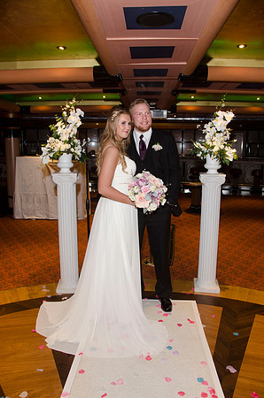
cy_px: 199
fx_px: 298
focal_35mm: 27
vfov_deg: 67.5
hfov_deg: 47.7
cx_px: 132
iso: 400
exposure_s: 1/60
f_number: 5.6
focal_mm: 18
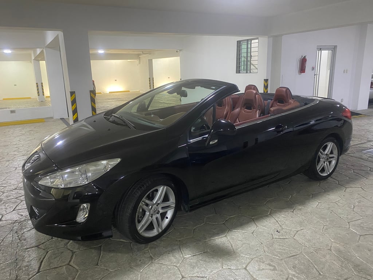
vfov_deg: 53.1
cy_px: 140
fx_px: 280
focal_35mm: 26
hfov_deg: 67.3
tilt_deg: -13.1
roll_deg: +1.5
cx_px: 186
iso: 400
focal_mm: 4.25
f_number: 1.8
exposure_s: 1/40
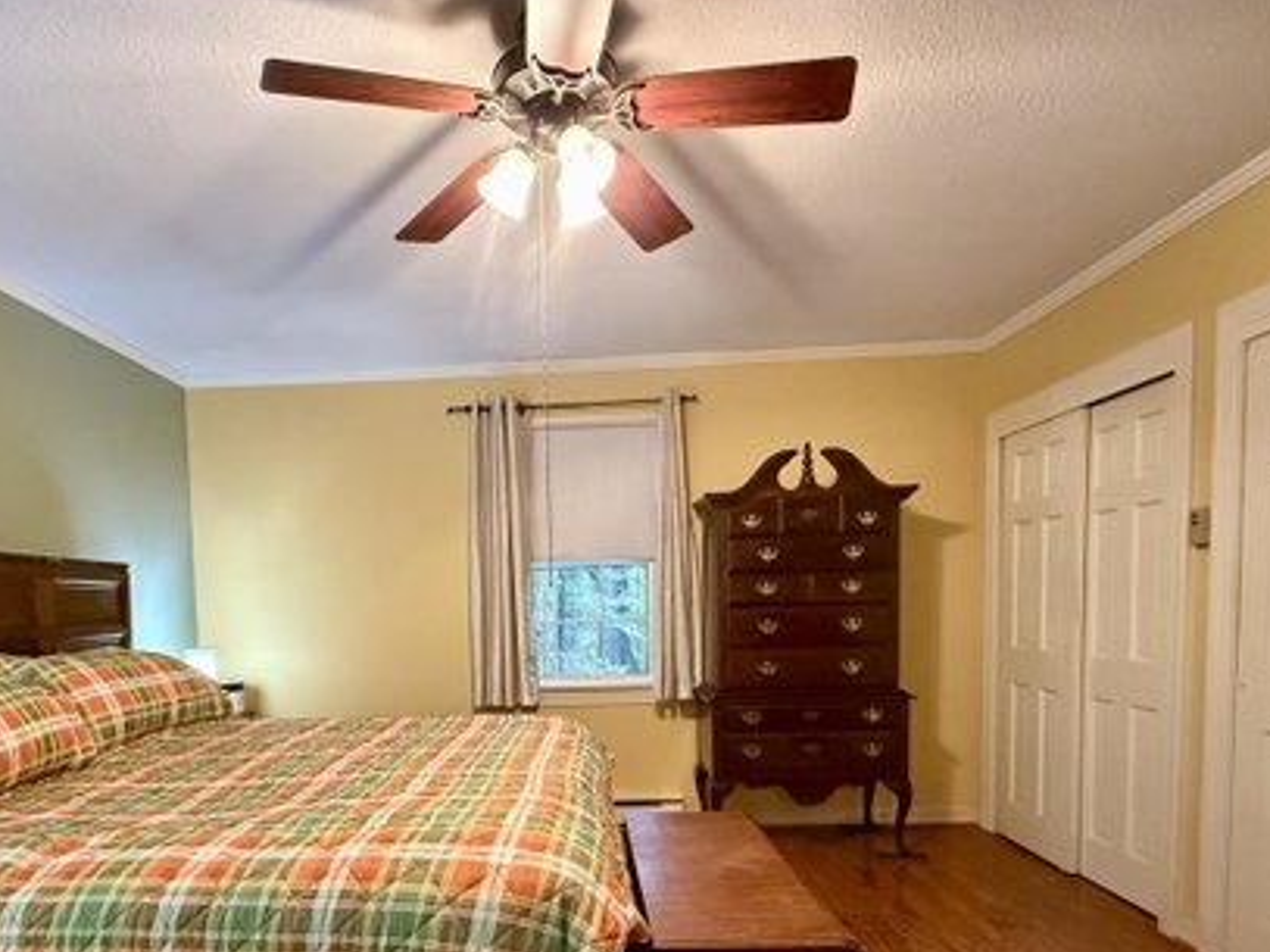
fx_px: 807
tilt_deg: -3.4
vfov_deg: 59.1
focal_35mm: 22
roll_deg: +1.3
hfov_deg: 75.9
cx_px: 541
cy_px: 662
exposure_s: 1/60
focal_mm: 2.22
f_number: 2.2
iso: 1000
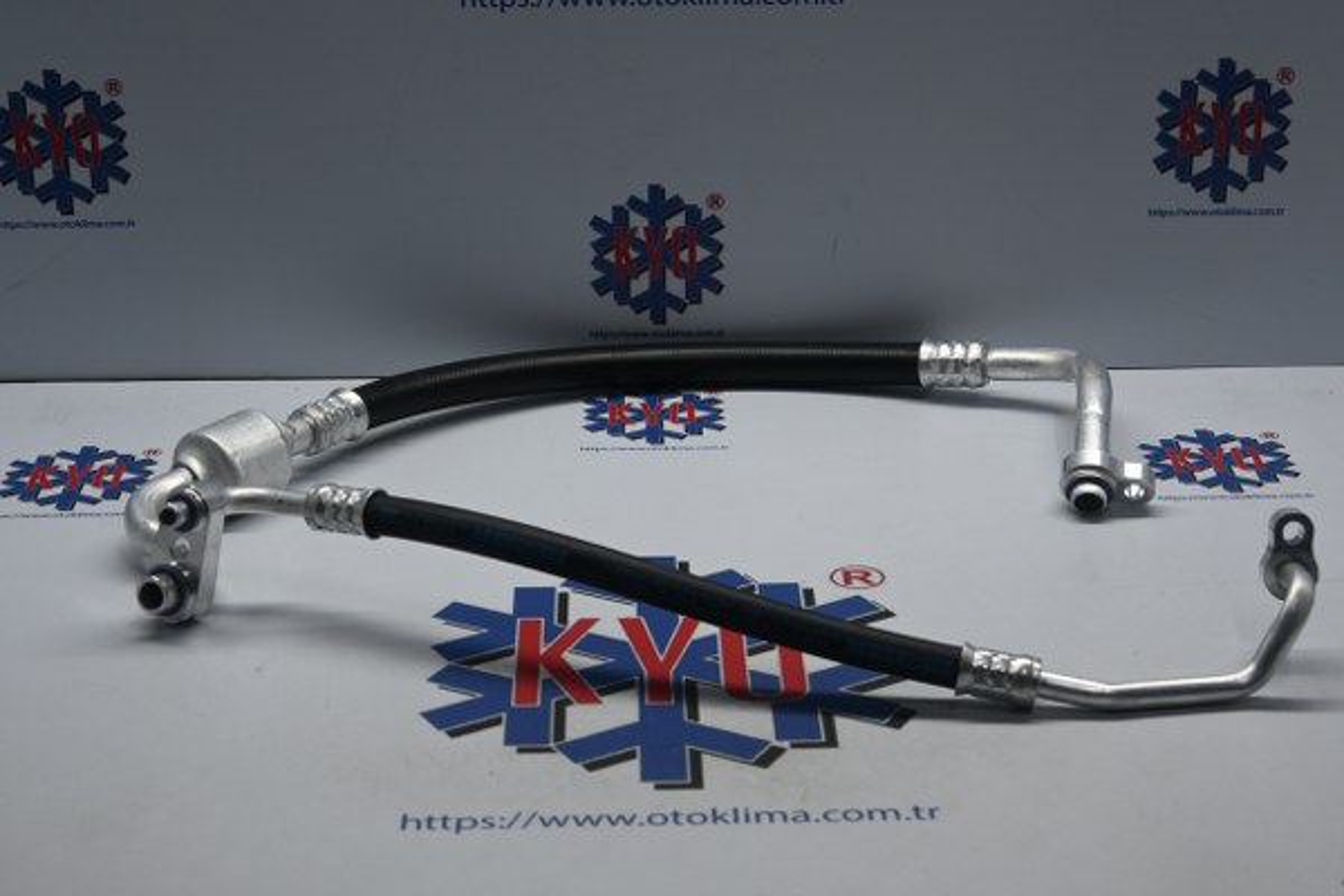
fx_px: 2800
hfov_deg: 27.0
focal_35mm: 75
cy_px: 448
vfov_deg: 18.2
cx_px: 672
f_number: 6.3
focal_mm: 50
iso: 360
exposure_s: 1/80
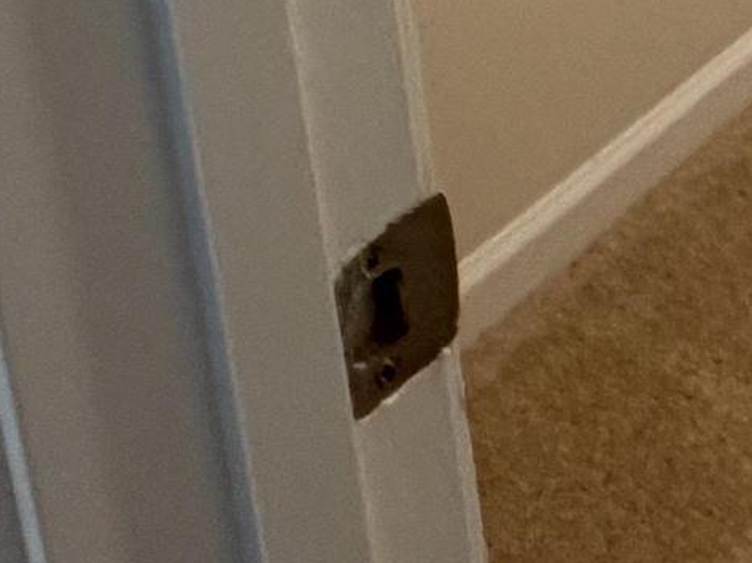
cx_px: 1504
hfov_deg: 16.4
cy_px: -735
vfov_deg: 12.9
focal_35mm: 91
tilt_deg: -14.6
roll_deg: +1.9
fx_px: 1975
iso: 320
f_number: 2.2
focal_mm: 2.22
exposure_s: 1/60
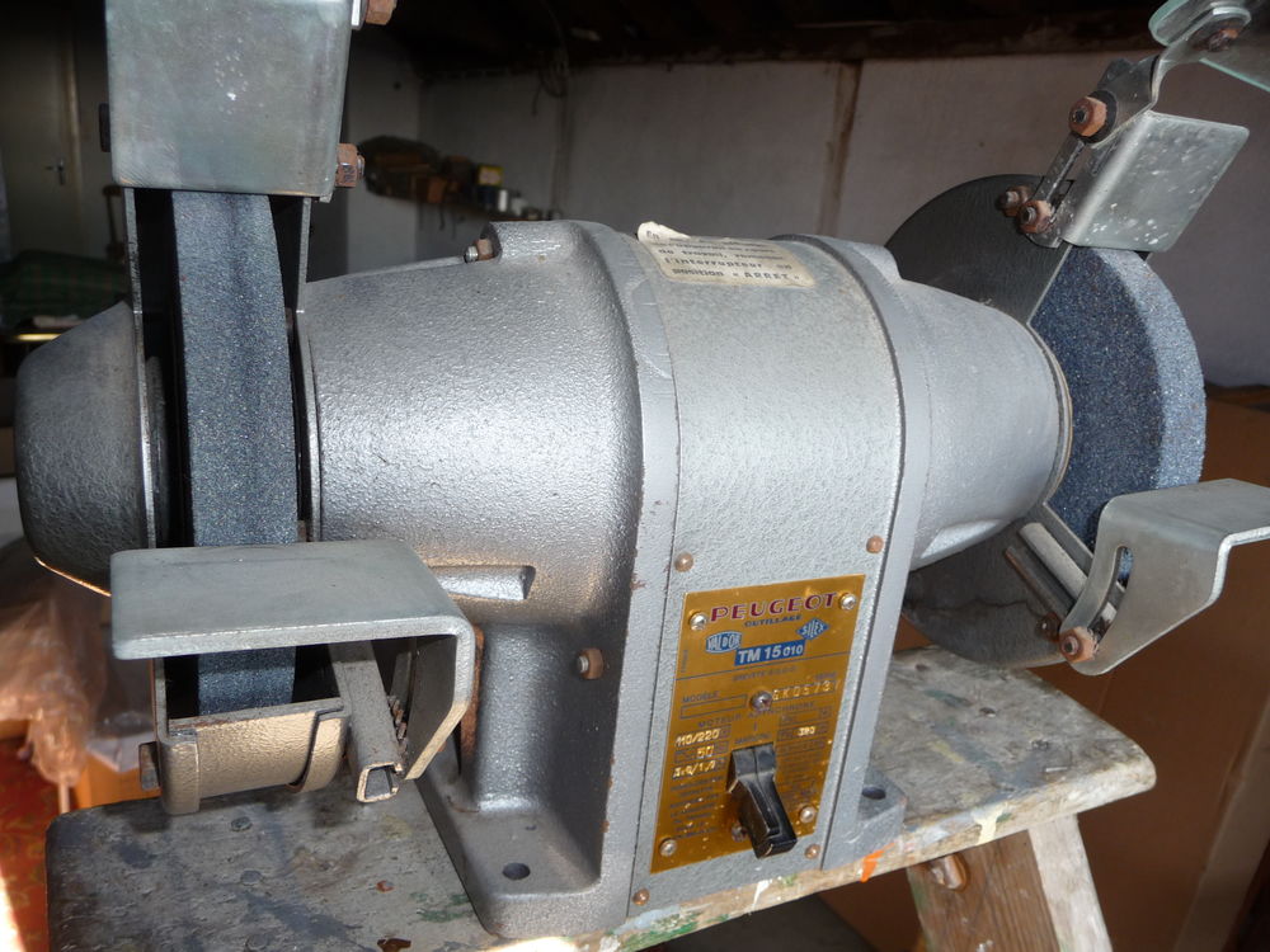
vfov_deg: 49.7
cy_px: 476
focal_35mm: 28
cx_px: 635
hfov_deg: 63.4
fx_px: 1027
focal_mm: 4.7
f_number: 3.3
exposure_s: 1/30
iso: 100
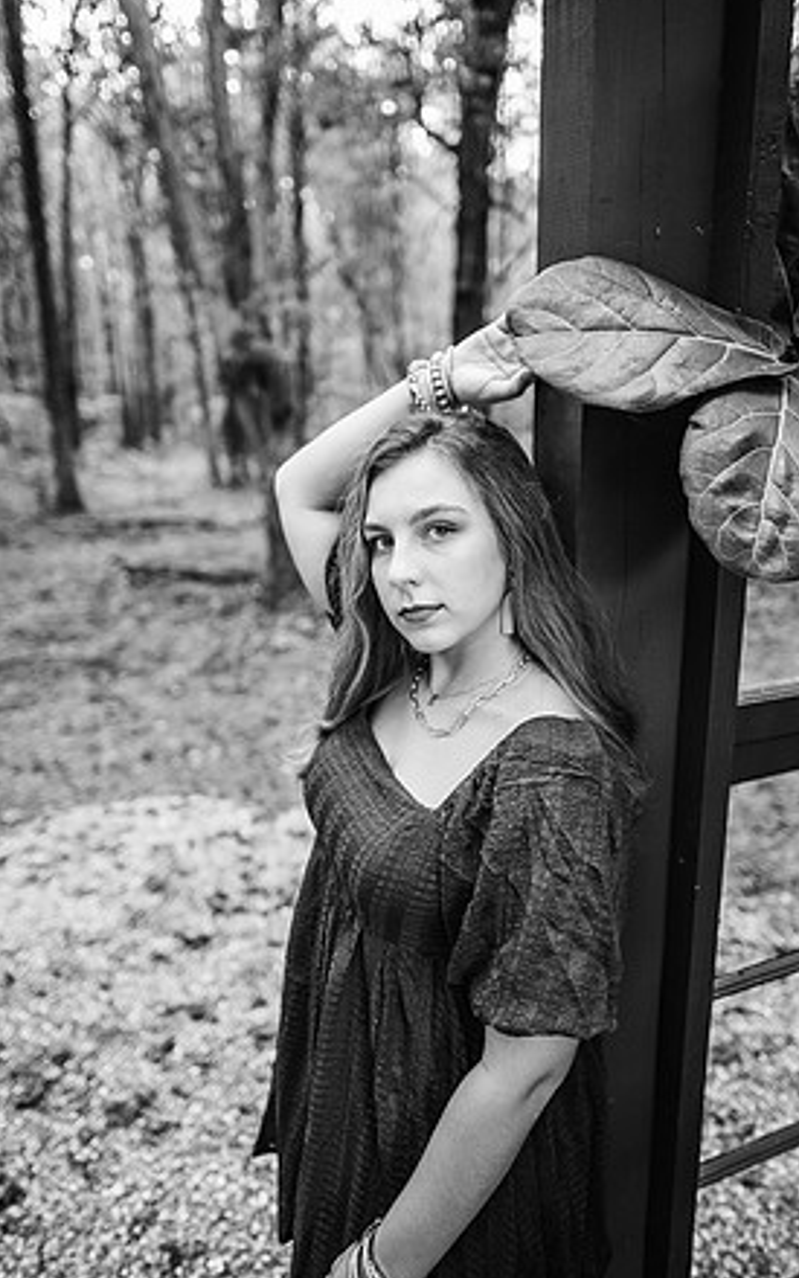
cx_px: 424
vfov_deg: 72.5
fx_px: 871
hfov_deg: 49.2
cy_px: 633
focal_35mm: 25
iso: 640
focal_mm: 24
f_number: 2.2
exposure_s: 1/250
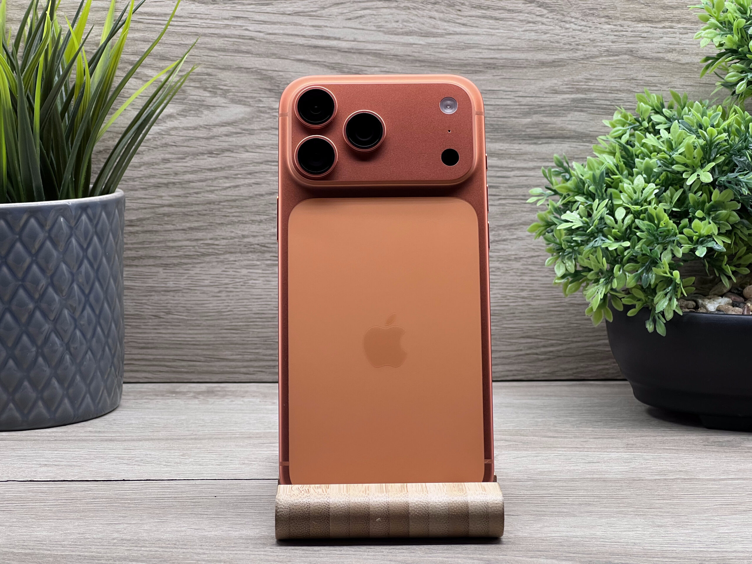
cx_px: 376
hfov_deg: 25.3
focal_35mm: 77
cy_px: 282
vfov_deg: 19.1
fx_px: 1673
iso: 100
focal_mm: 9
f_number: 2.8
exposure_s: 1/100
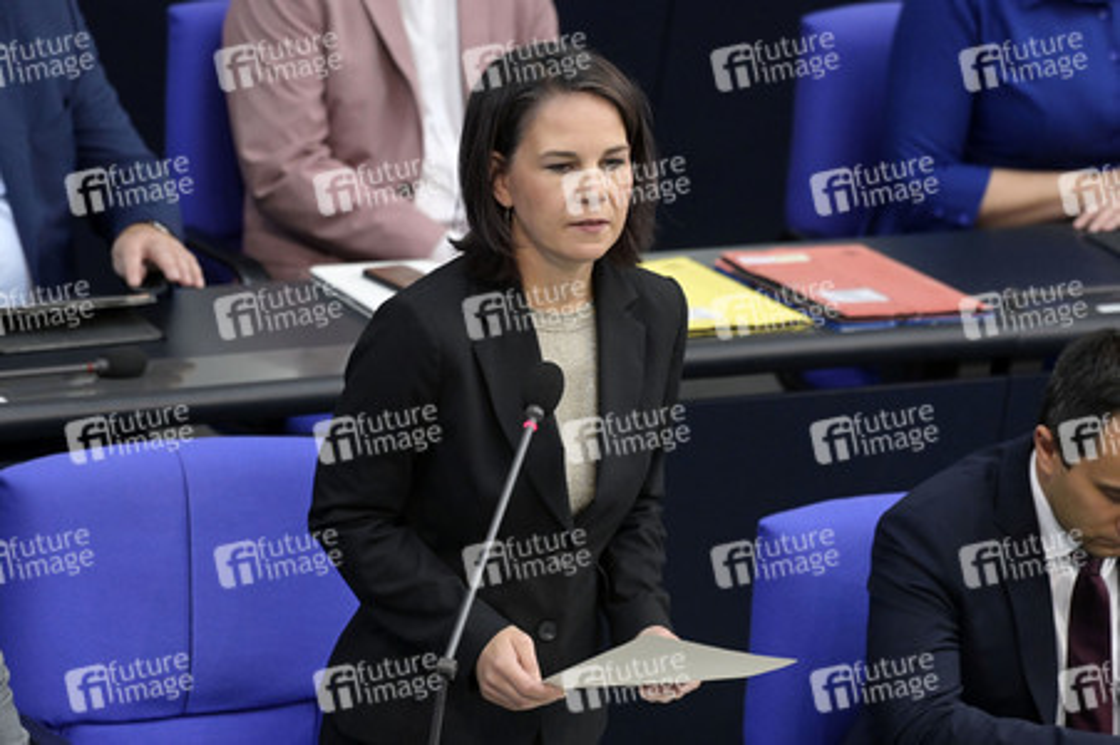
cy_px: 372
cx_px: 560
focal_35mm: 340
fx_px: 10570
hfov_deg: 6.1
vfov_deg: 4.0
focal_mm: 340
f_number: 5.6
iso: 8000
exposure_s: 1/400
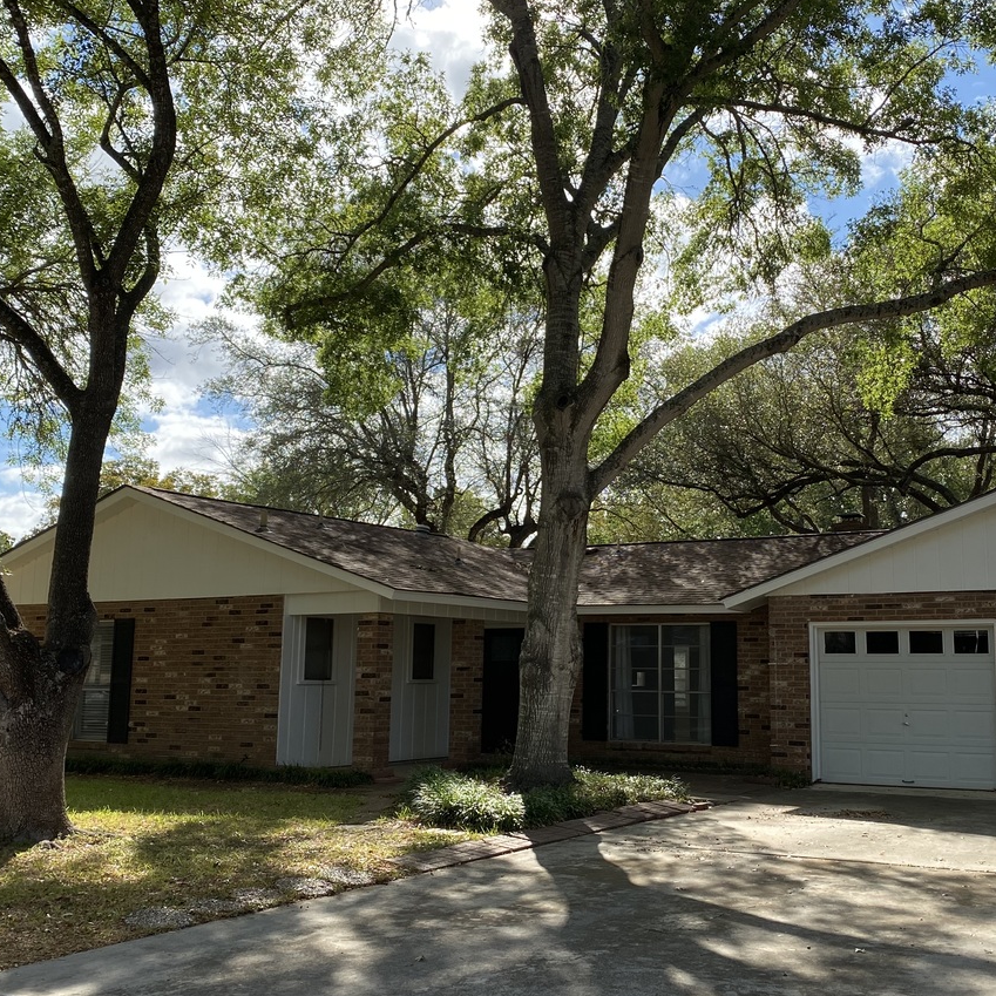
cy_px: 493
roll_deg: -1.2
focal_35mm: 39
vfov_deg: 42.8
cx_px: 604
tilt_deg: +8.3
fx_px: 1270
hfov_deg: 42.6
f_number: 1.8
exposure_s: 1/1727
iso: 32
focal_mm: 4.25
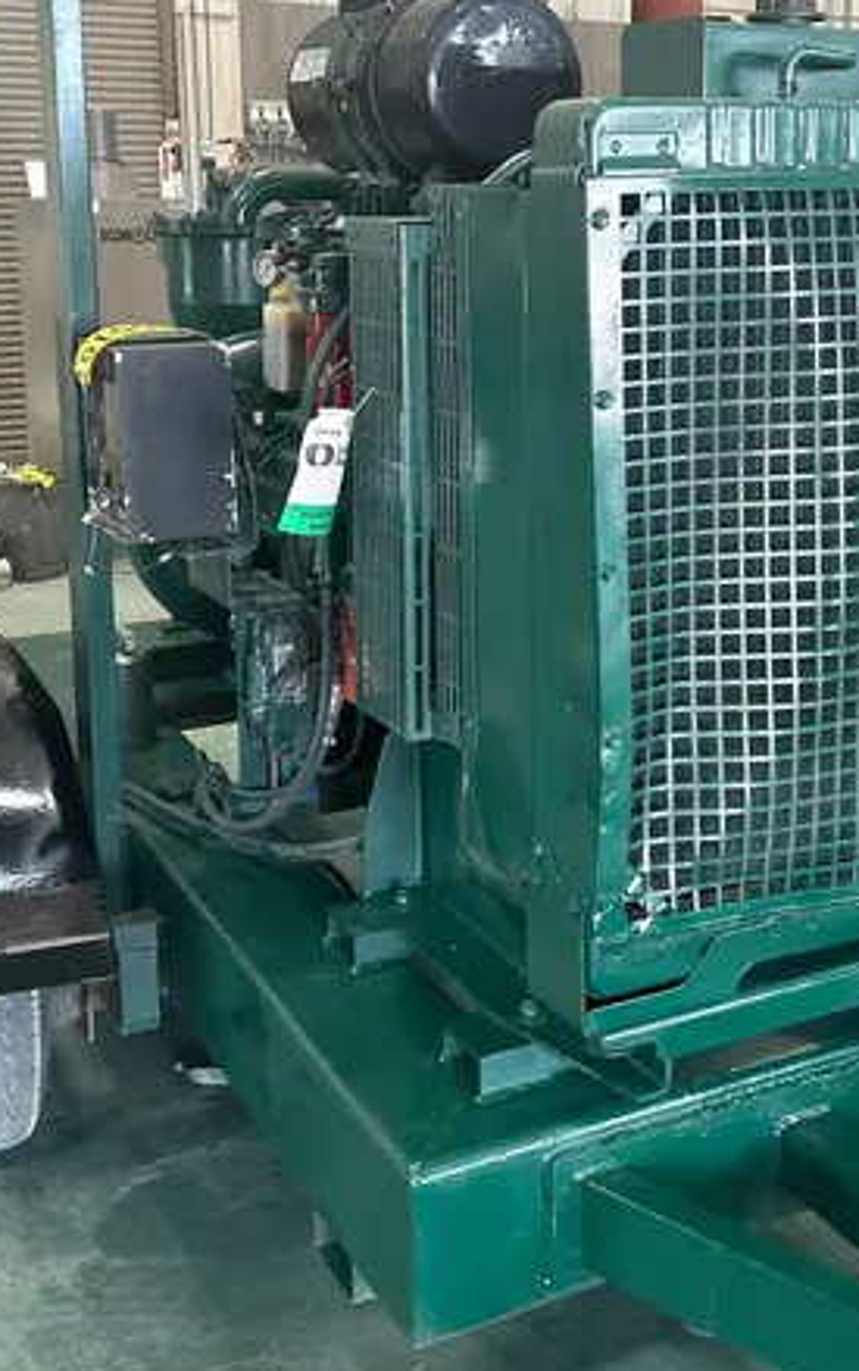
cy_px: 507
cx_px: 615
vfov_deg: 43.1
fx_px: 1720
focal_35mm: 46
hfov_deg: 27.7
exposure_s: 1/96
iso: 125
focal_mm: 5.7
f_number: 1.5
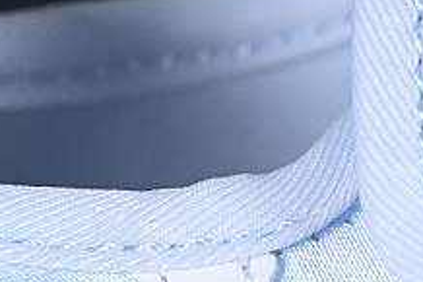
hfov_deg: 5.5
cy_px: 150
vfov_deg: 3.7
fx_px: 4368
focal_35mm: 372
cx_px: 737
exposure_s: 1/80
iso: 160
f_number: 7.1
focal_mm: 50
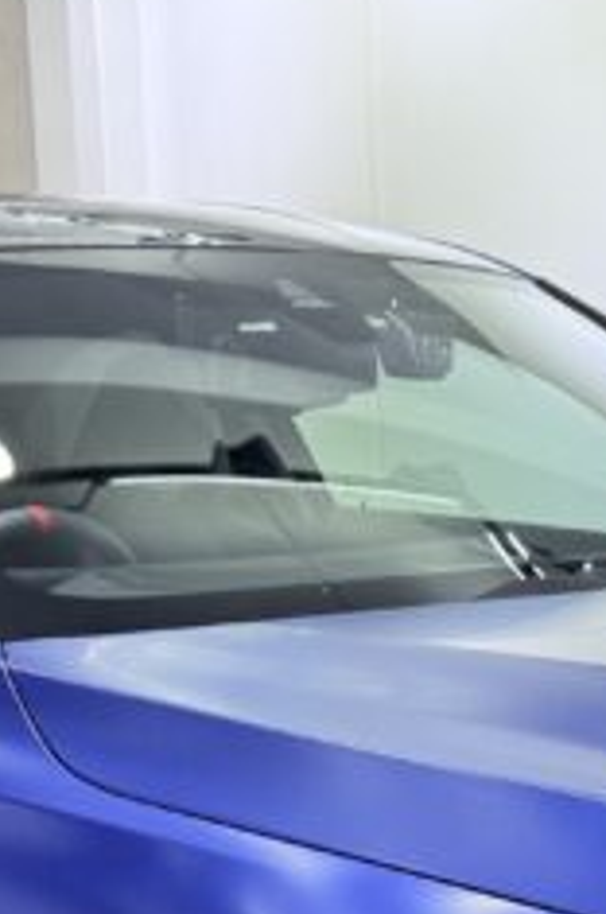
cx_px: 602
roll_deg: +0.8
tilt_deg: -14.9
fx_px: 2760
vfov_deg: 17.8
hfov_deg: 12.4
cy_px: 1124
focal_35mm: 109
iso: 64
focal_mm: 6.76
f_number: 1.78
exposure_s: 1/121
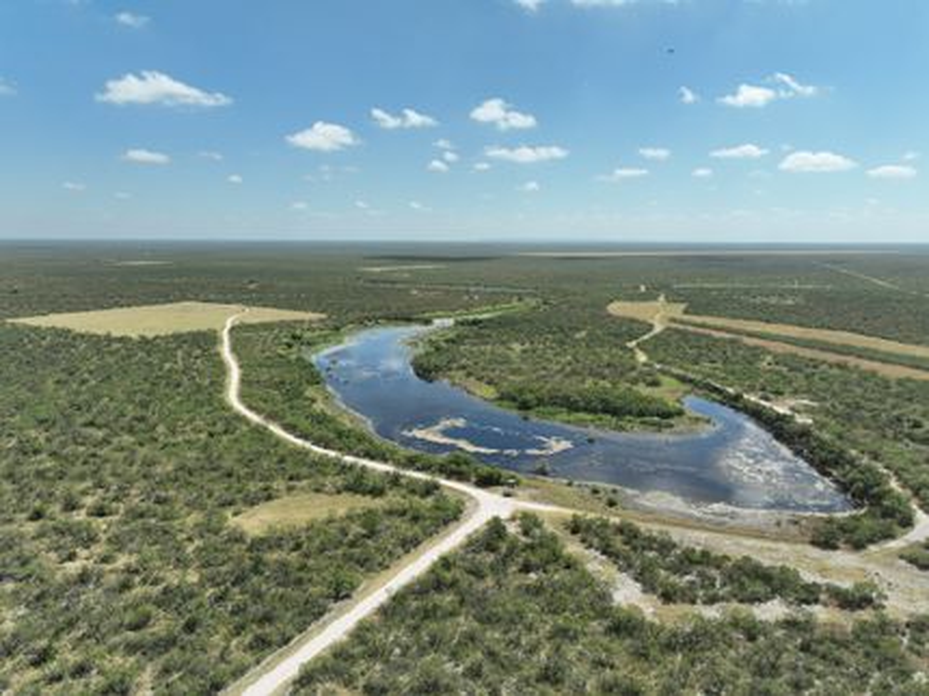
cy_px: 348
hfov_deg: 71.6
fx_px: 644
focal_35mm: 24
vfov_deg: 56.8
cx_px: 464
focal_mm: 12.29
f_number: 2.8
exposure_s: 1/160
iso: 120
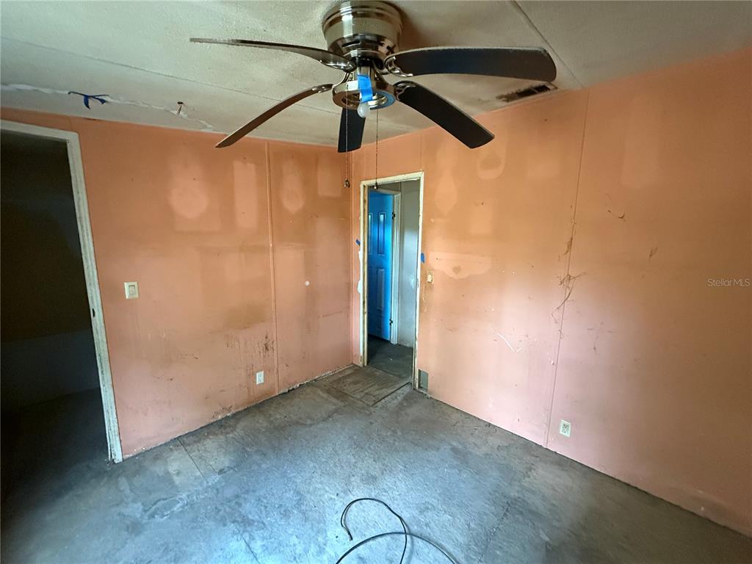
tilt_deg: -8.8
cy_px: 282
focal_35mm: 14
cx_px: 376
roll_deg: -1.0
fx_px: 304
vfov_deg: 85.7
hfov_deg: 102.1
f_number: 2.2
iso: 1000
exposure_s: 1/60
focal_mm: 2.22
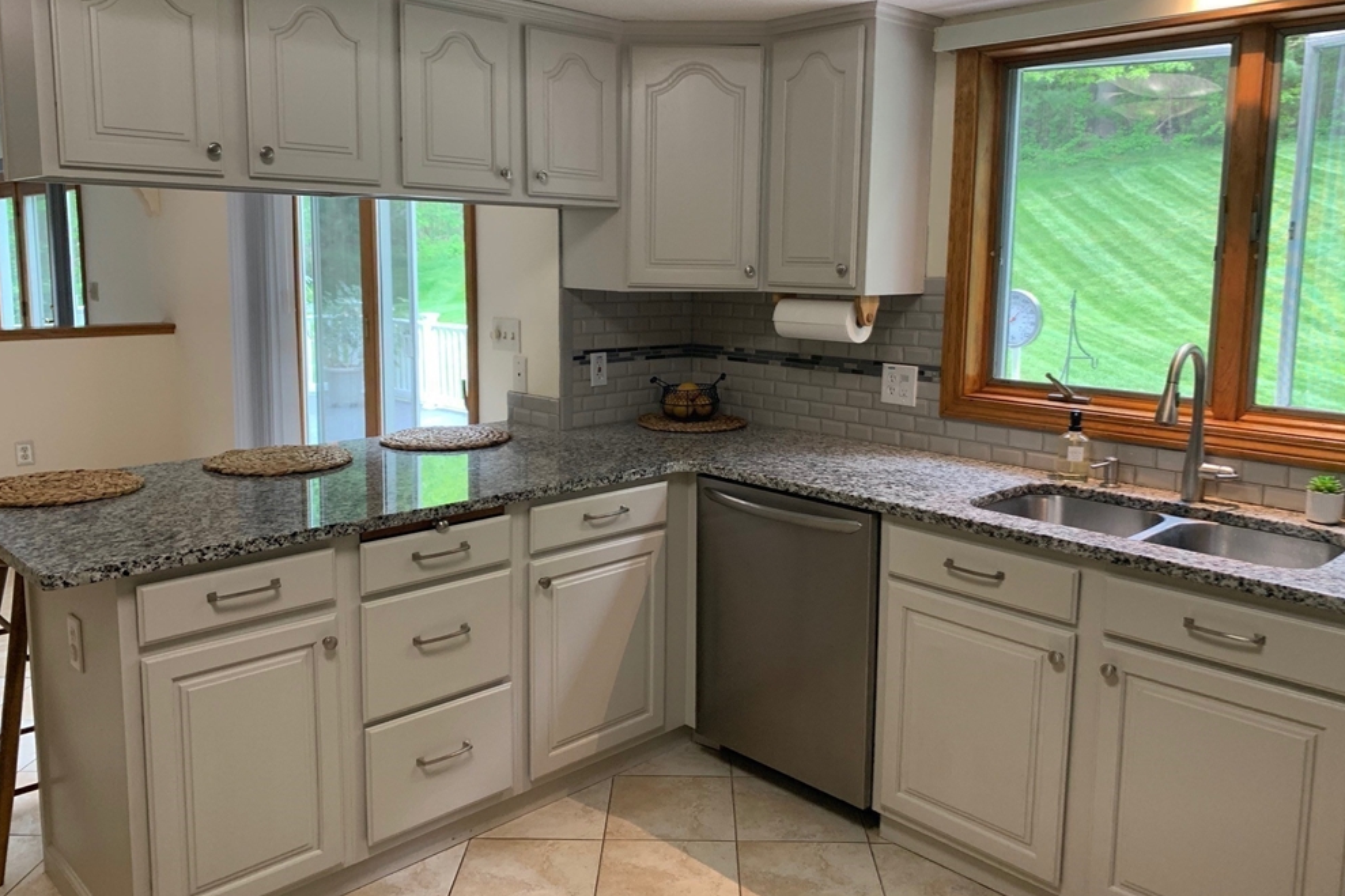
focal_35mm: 28
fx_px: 1046
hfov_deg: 65.5
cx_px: 689
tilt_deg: -8.2
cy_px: 394
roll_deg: -0.9
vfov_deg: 46.3
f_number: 1.8
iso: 100
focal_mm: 4.25
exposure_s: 1/60
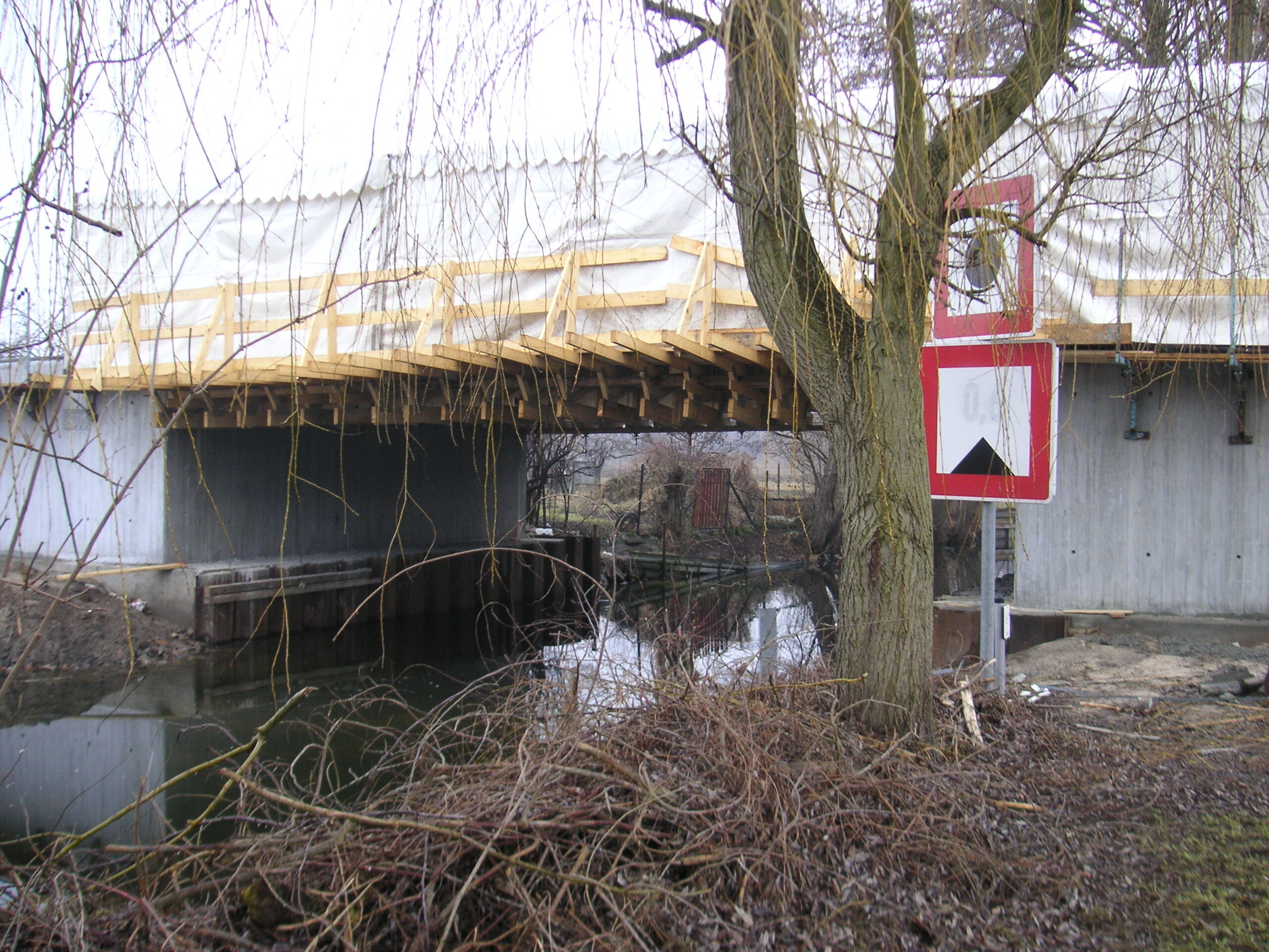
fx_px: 1356
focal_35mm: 37
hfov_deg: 50.1
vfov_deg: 38.7
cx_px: 634
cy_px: 476
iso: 50
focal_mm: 6.1
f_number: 2.8
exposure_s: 1/45
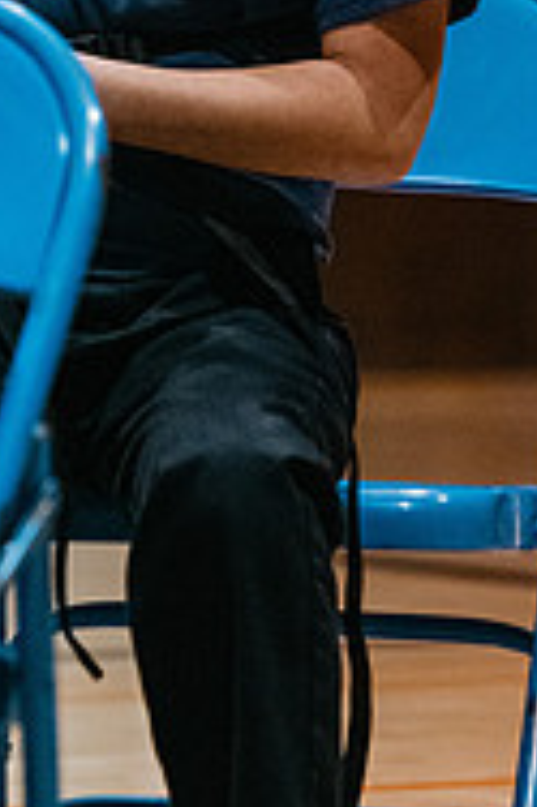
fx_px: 9997
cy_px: 172
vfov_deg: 4.6
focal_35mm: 446
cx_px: 133
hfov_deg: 3.1
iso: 4000
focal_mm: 155
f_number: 3.5
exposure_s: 1/320
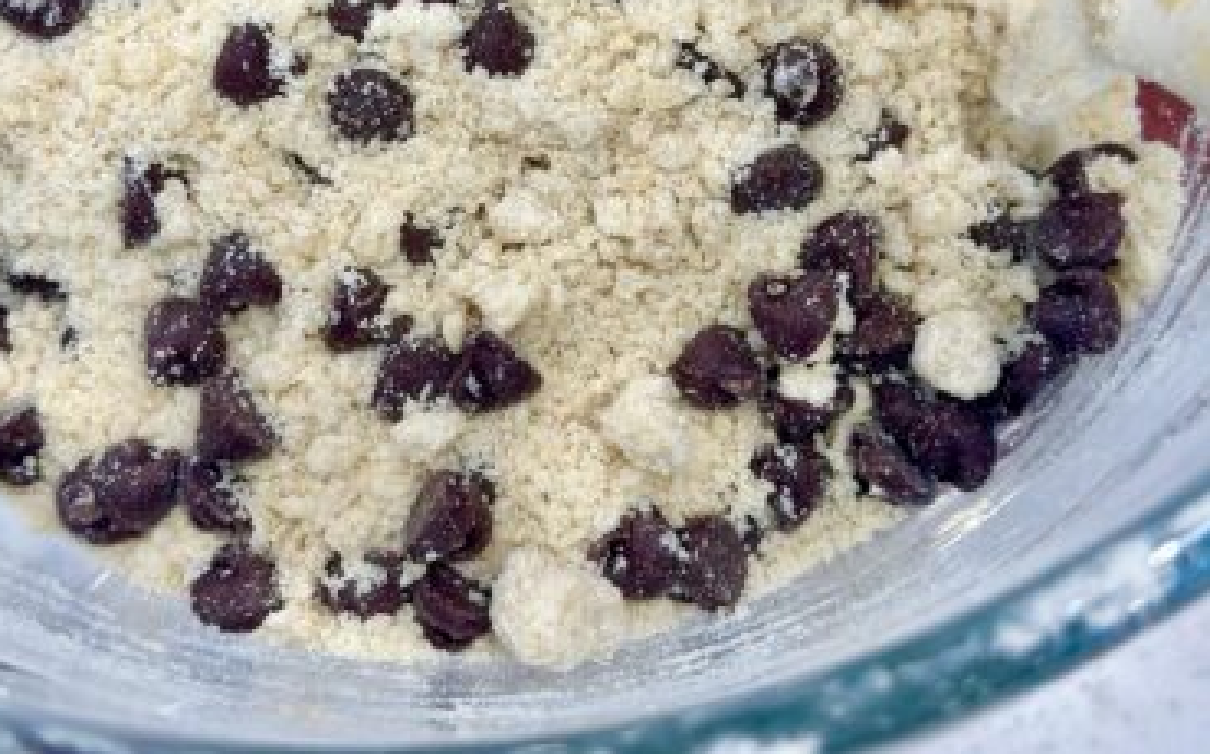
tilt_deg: -74.9
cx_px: 605
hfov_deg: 29.8
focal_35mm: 69
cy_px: 161
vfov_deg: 18.7
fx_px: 2274
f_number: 1.78
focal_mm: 6.86
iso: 100
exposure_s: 1/120
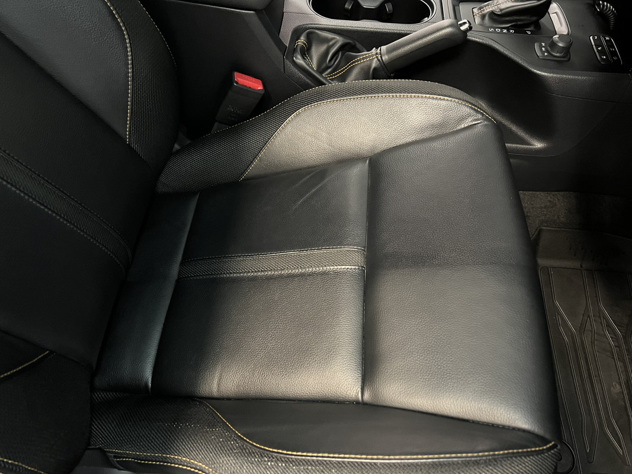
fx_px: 475
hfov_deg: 67.3
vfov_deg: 53.1
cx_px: 316
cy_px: 237
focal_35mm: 26
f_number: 1.5
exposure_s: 1/25
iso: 500
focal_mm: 5.7
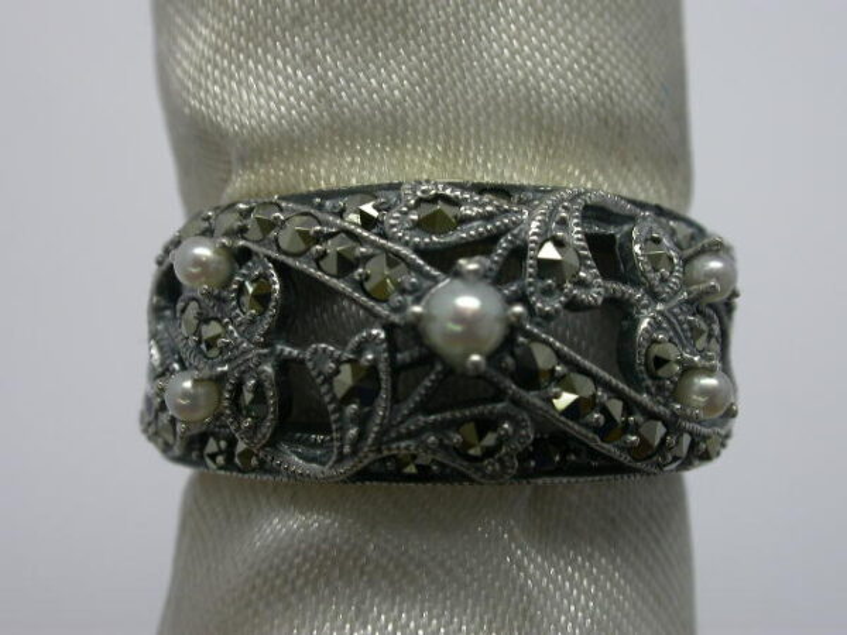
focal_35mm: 85
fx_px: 2080
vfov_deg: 17.4
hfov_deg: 23.0
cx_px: 424
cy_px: 318
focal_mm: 17.7
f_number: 7.4
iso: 100
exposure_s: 1/19.7
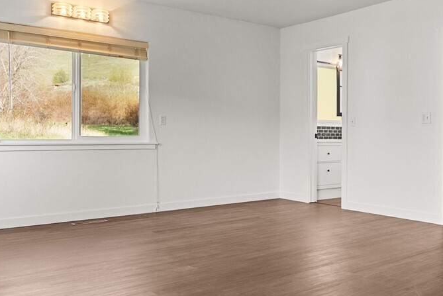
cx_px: 331
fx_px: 468
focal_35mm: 38
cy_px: 148
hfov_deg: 48.7
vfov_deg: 35.1
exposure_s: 1/15
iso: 400
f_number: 2.8
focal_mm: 15
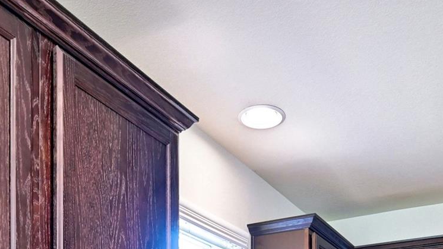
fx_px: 540
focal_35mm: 46
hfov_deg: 44.6
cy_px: 383
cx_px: 226
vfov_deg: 21.4
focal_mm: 16
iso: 400
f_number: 8
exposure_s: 1/2.5
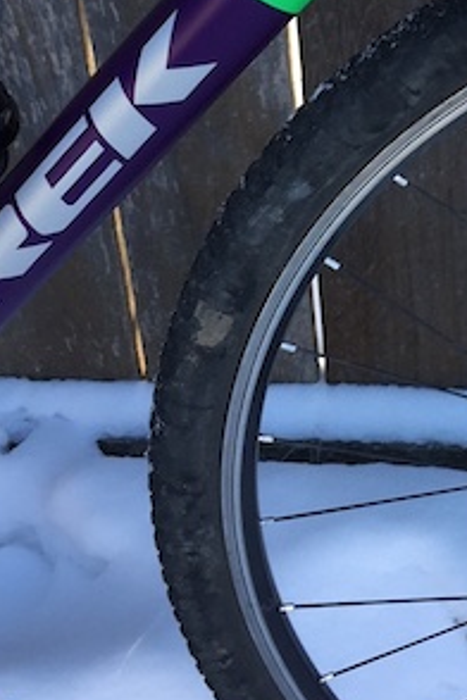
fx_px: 1595
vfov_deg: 23.9
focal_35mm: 82
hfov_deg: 16.1
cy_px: 40
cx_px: 522
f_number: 2.2
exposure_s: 1/131
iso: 32
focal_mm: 4.15
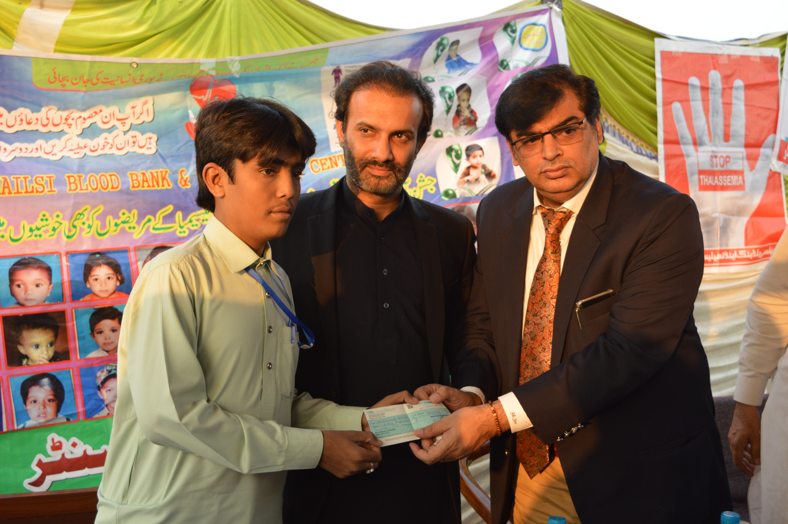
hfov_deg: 43.6
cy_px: 262
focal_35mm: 45
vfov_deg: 29.8
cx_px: 394
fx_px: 984
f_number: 5.6
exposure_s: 1/125
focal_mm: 30
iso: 320
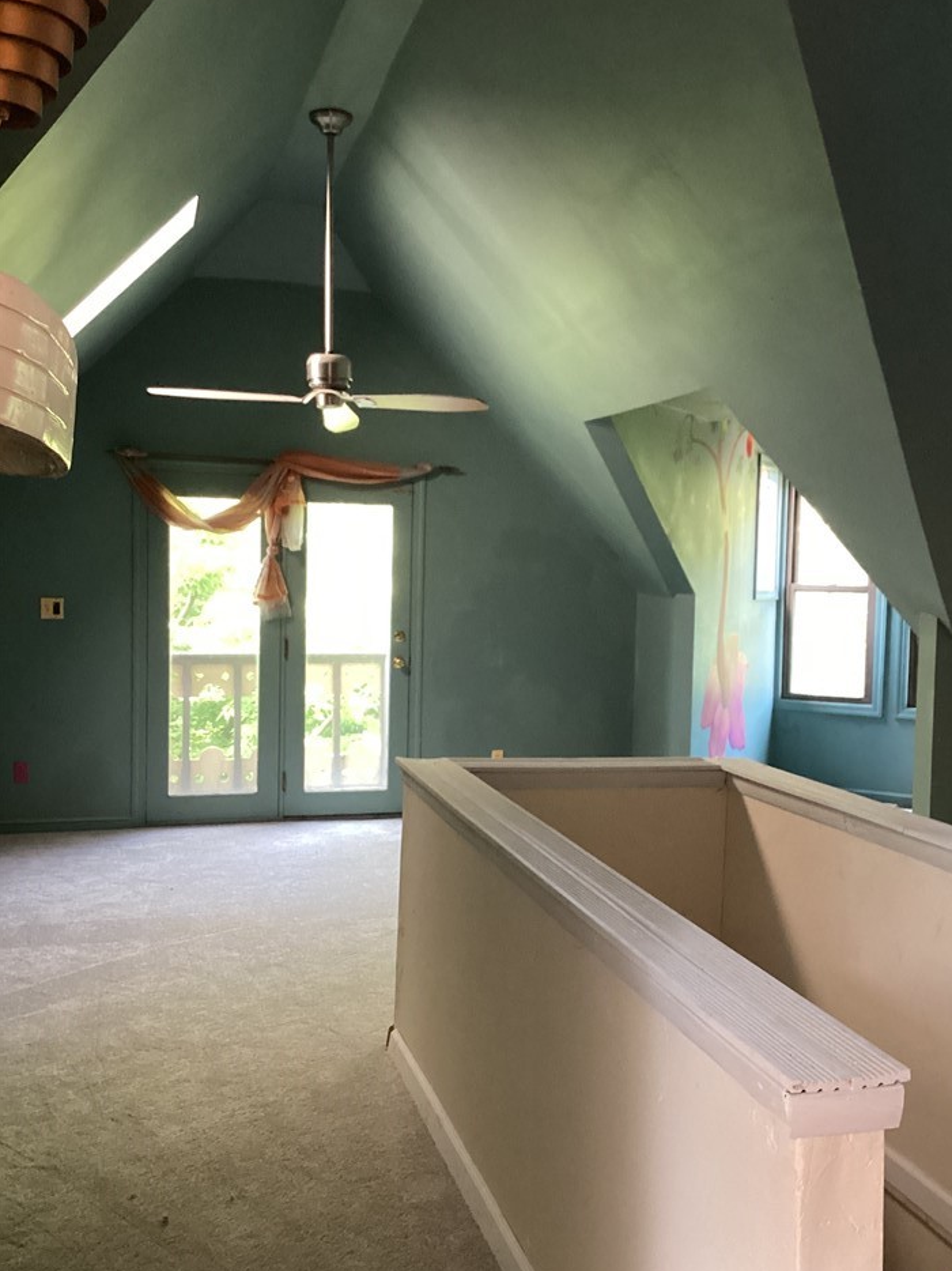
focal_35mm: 34
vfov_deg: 54.0
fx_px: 1247
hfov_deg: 41.7
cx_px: 520
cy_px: 657
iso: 320
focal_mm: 3.3
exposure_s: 1/50
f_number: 2.4
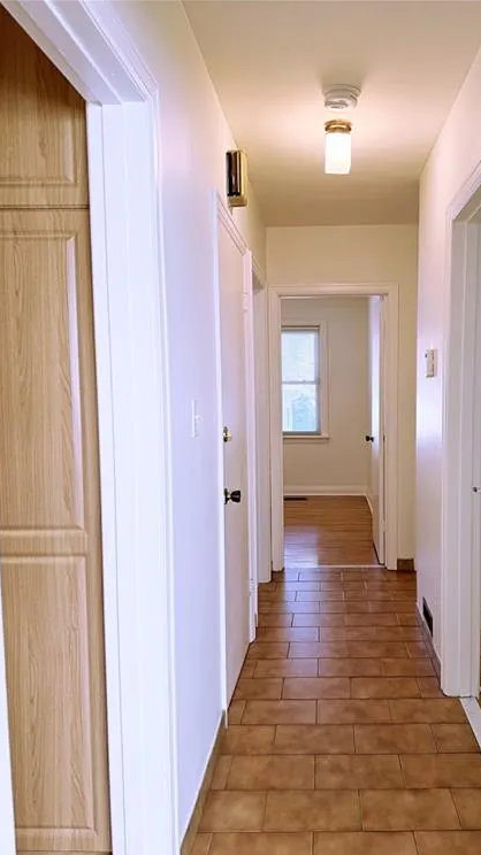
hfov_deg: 42.4
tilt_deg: -4.8
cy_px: 440
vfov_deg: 69.9
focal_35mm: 27
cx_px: 314
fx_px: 613
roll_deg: +0.4
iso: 100
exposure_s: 1/120
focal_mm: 6.76
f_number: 1.78
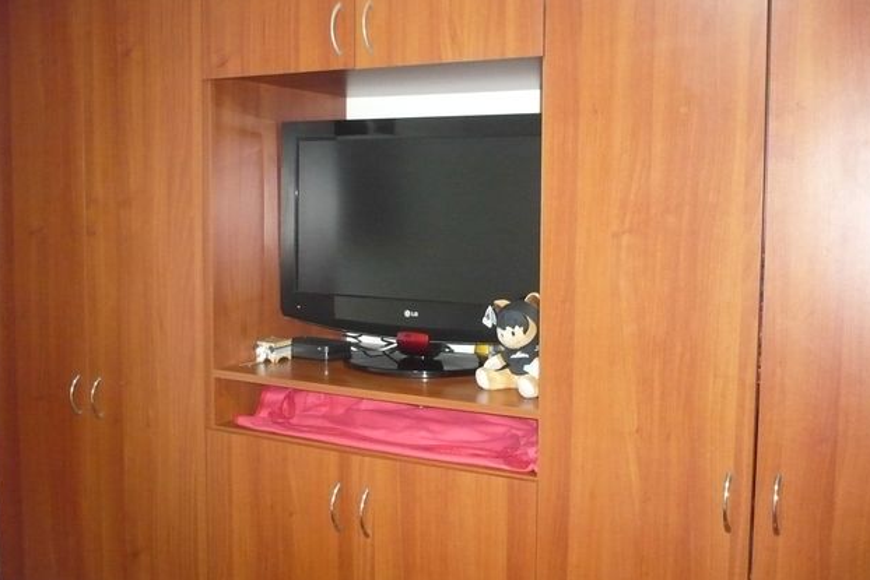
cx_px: 415
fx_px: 943
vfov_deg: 34.2
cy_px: 271
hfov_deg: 49.5
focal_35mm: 39
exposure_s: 1/30
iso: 640
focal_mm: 5.8
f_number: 2.8
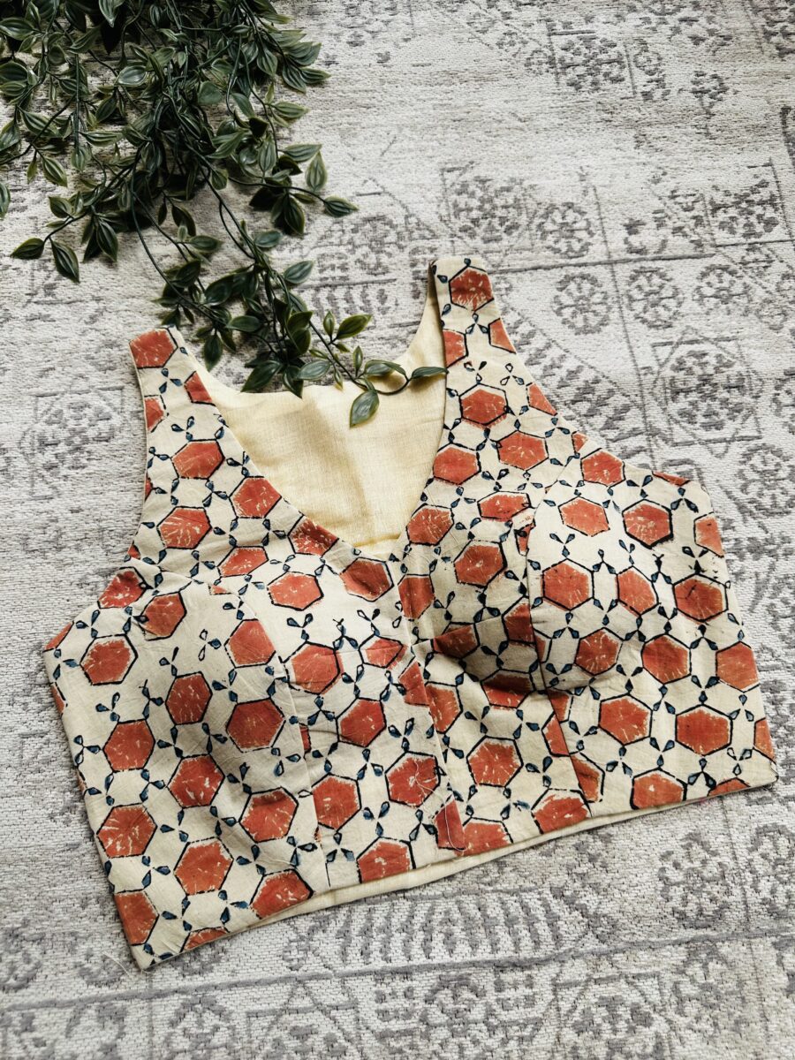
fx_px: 735
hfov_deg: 56.8
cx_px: 398
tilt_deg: -72.8
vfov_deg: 71.6
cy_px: 530
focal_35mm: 24
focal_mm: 6.86
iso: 80
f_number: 1.78
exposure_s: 1/3356
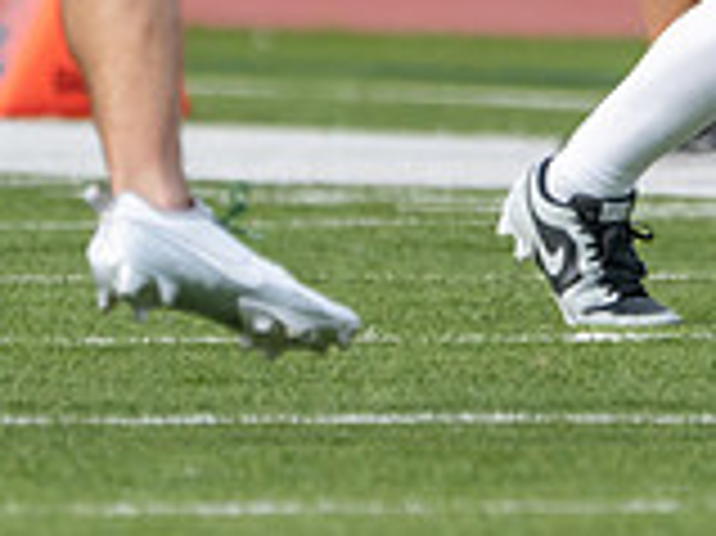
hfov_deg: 1.0
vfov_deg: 0.7
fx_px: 40965
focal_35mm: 1982
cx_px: 1100
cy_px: -260
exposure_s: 1/1250
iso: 320
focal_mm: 400
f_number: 5.6
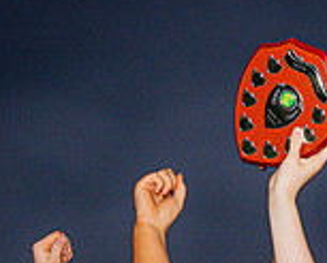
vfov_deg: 10.5
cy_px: 400
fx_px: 1377
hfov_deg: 13.3
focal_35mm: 142
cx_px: 363
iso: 1600
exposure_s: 1/250
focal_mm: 40
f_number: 2.8
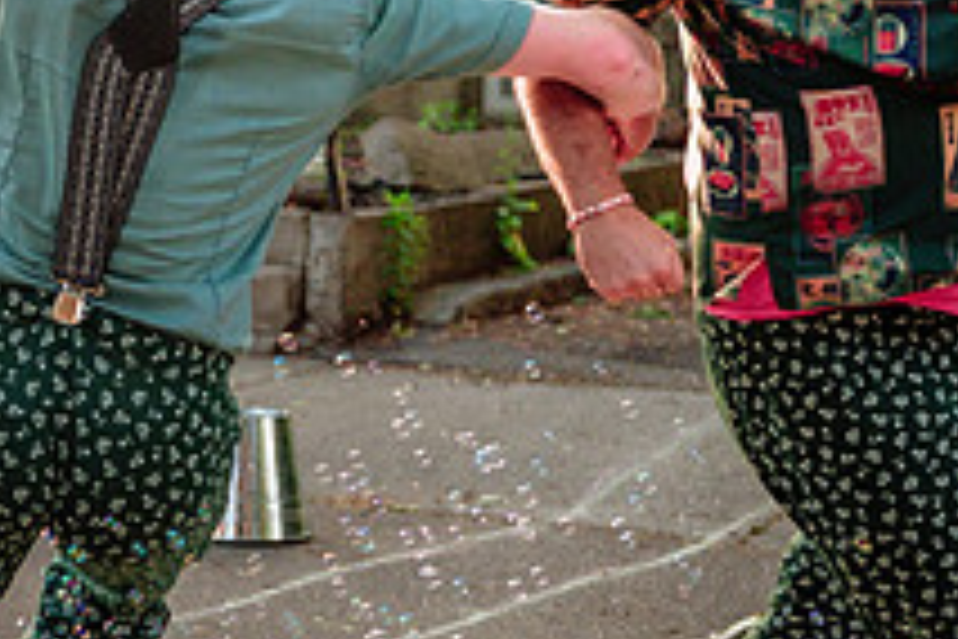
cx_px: 175
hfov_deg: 15.9
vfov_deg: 10.7
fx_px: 3406
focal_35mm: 128
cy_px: 331
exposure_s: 1/1000
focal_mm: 31
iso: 500
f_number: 1.8
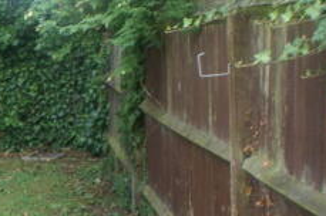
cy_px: 230
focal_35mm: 86
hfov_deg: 22.6
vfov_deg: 15.5
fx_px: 778
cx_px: -11
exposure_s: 1/40
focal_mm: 20
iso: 100
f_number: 5.6
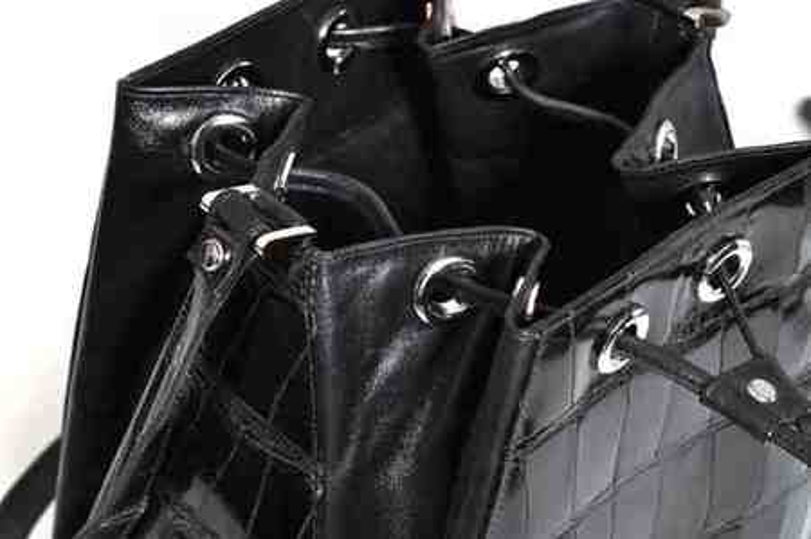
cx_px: 406
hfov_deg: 16.1
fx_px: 2869
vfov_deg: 10.7
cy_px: 270
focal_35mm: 128
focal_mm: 85
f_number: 8.5
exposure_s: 1/30
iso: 200
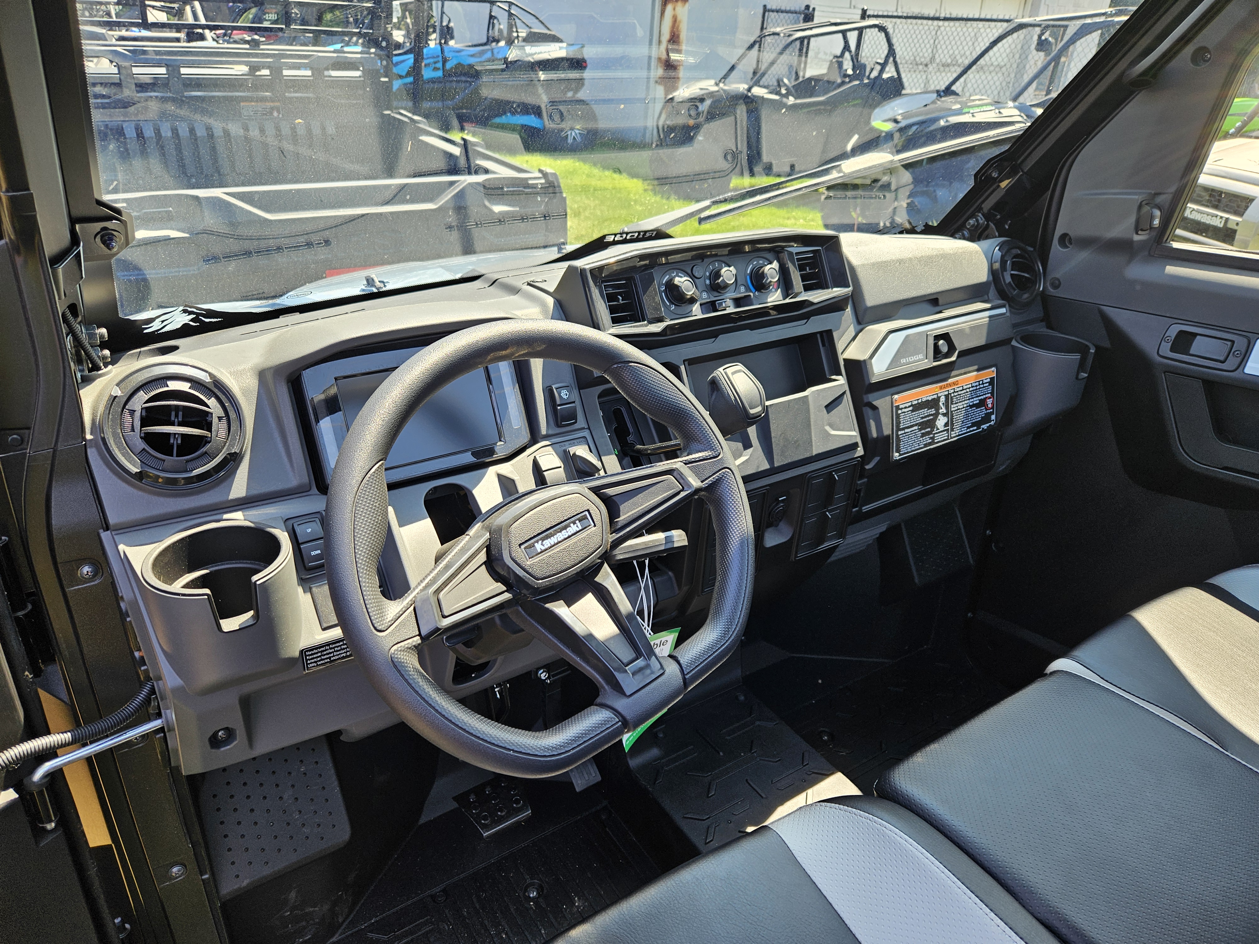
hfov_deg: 73.9
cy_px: 472
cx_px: 630
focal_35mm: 23
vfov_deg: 58.9
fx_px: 837
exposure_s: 1/180
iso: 32
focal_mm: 5.4
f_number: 1.8
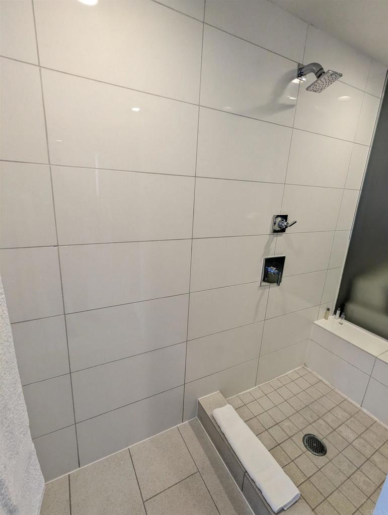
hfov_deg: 78.2
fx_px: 239
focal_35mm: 16
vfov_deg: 94.4
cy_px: 258
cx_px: 194
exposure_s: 1/120
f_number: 2.2
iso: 204
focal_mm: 2.35
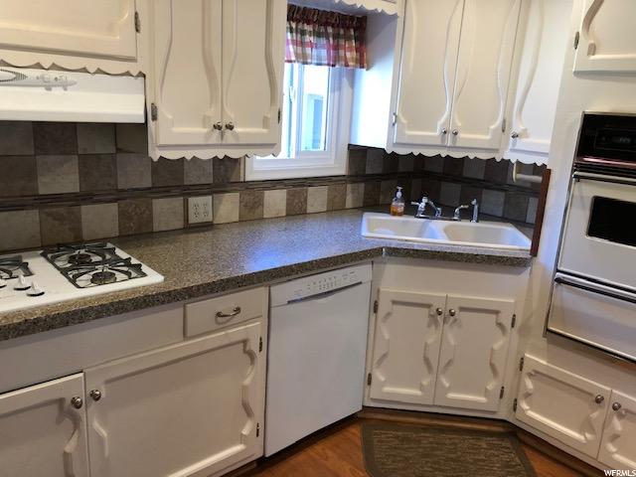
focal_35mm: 28
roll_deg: -3.2
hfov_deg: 63.4
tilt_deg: -14.0
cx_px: 318
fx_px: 514
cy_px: 238
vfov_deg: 49.7
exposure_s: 1/24
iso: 40
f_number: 1.8
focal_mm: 3.99
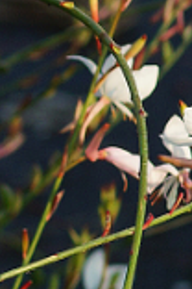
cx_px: -426
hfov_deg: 1.2
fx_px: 9223
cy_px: 107
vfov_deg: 1.8
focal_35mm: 1153
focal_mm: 100
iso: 100
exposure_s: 1/200
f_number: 5.6
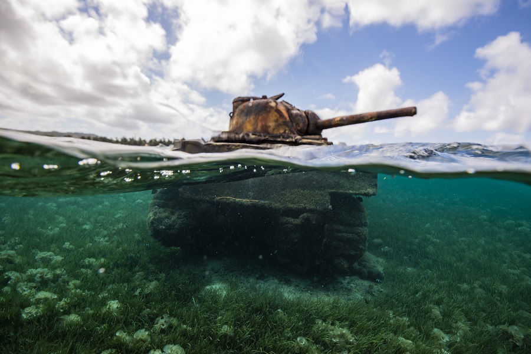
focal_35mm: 16
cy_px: 177
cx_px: 266
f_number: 9
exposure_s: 1/200
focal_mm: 16
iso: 200
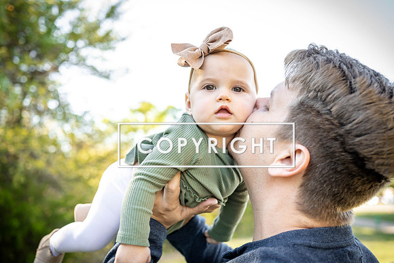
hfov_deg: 54.4
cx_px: 197
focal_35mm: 35
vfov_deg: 37.9
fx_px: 383
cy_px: 132
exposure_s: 1/200
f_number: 2.8
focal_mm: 35
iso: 160
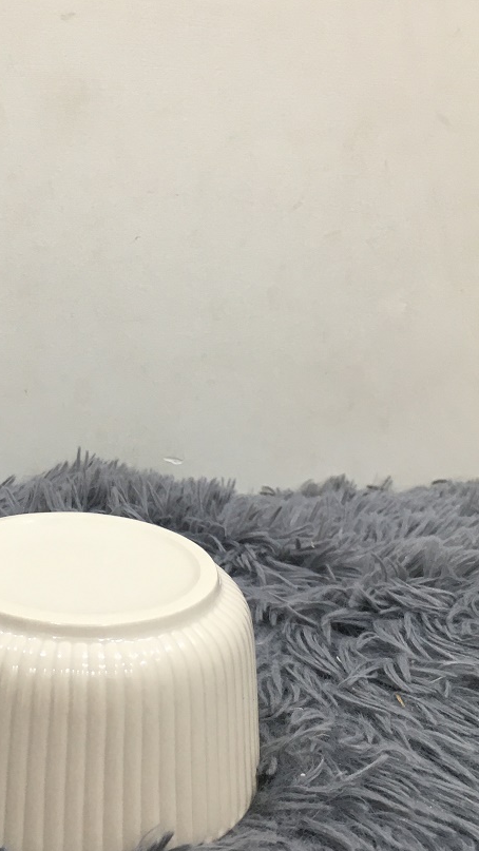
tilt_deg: -16.0
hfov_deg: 25.0
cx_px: 93
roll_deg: -0.9
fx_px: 1061
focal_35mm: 47
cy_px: 441
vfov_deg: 43.7
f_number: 2.2
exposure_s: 1/33
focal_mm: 4.15
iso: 80
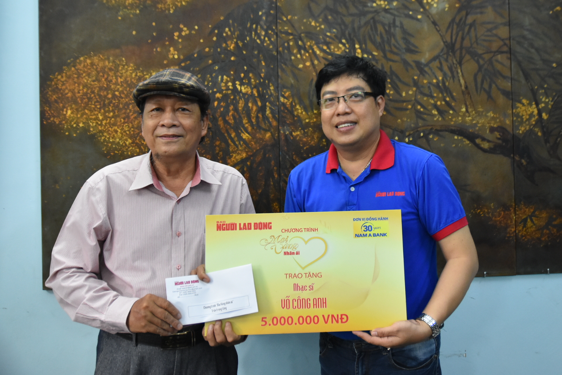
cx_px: 281
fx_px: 515
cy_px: 188
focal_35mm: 33
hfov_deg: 57.2
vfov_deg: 40.0
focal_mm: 22
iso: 1800
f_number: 2.8
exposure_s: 1/125
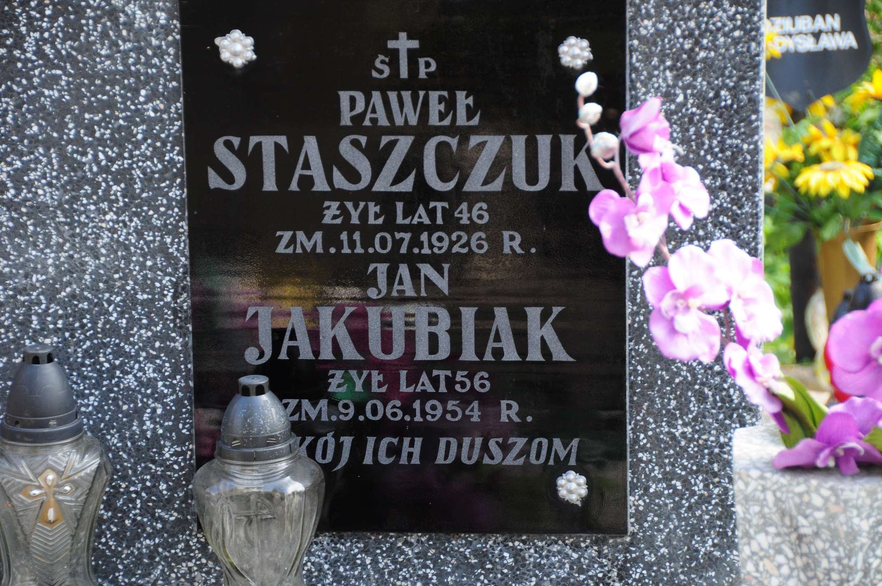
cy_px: 293
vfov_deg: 9.6
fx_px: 3487
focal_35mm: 142
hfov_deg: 14.4
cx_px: 441
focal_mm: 95
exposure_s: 1/100
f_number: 5.3
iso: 250
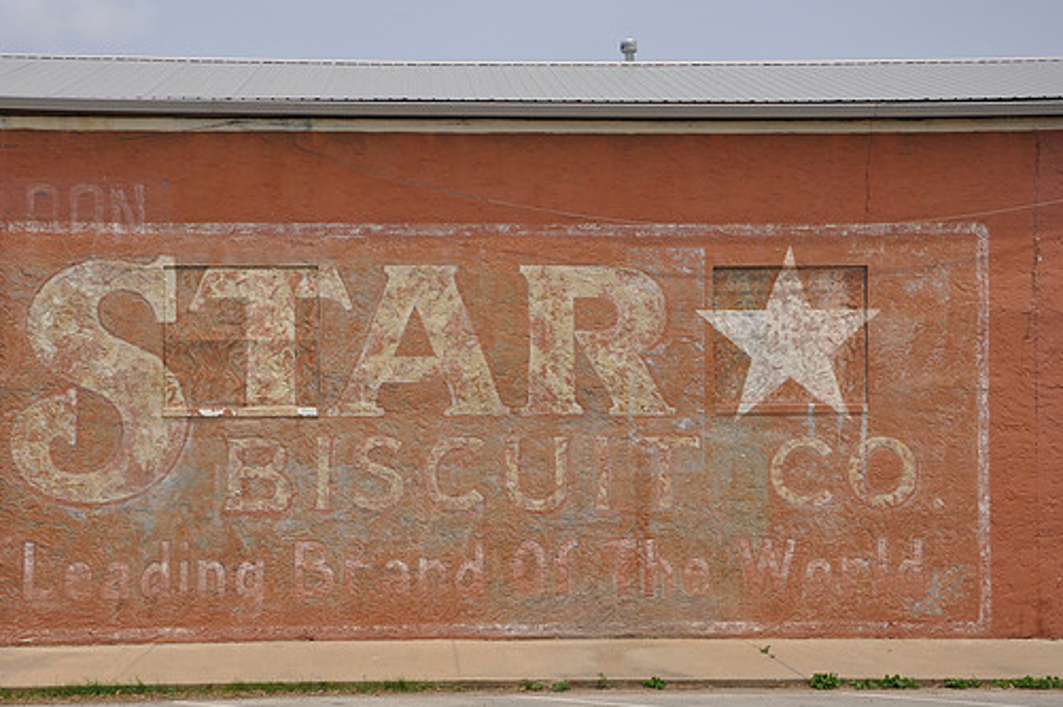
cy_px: 400
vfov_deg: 22.9
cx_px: 492
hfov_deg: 33.9
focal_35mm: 59
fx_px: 1740
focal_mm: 34
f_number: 8
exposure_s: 1/250
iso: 200
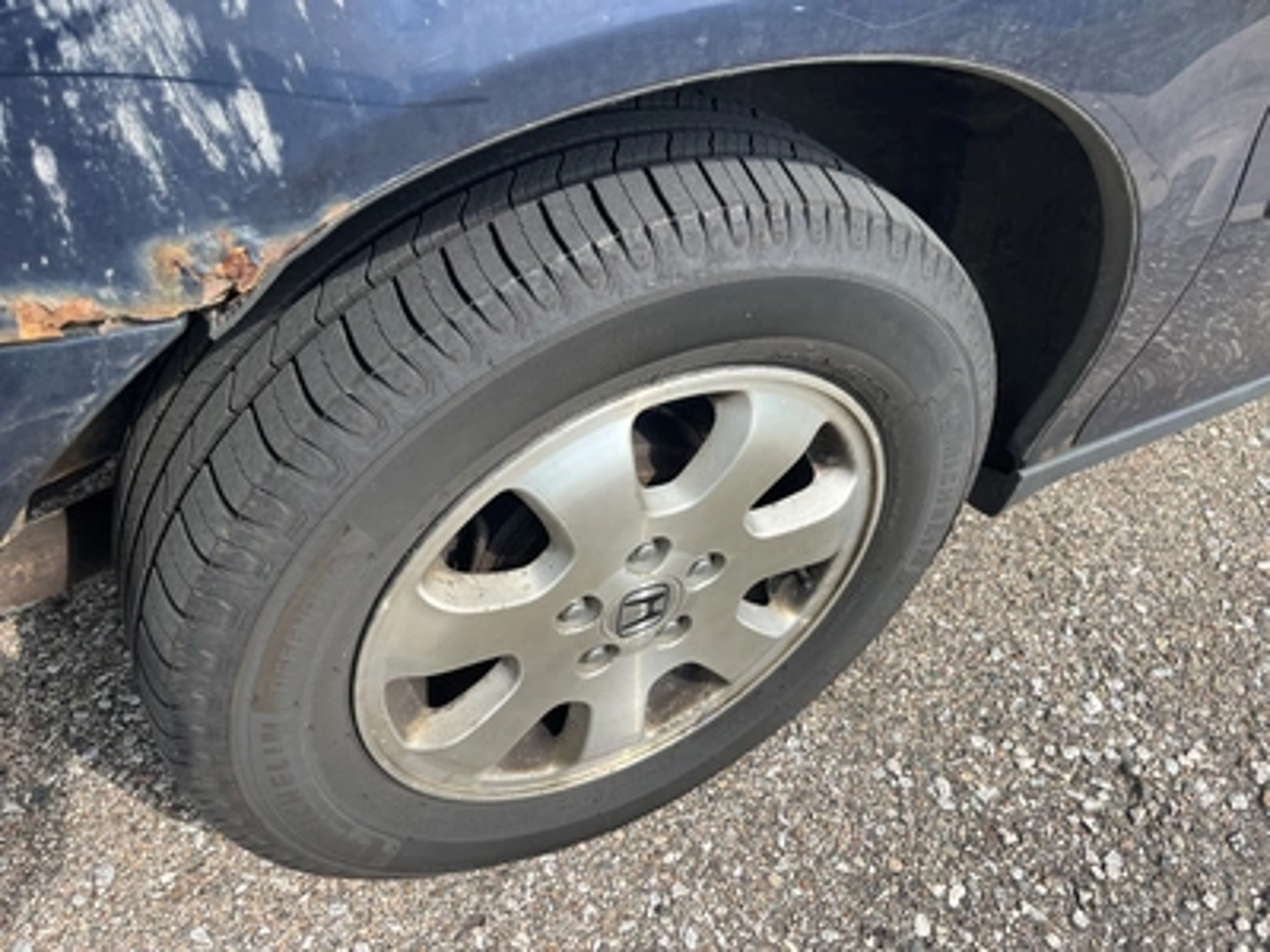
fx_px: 954
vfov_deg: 53.1
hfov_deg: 67.3
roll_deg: -4.7
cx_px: 635
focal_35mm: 26
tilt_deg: -44.9
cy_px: 476
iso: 50
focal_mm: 5.1
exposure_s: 1/1339
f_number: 1.6
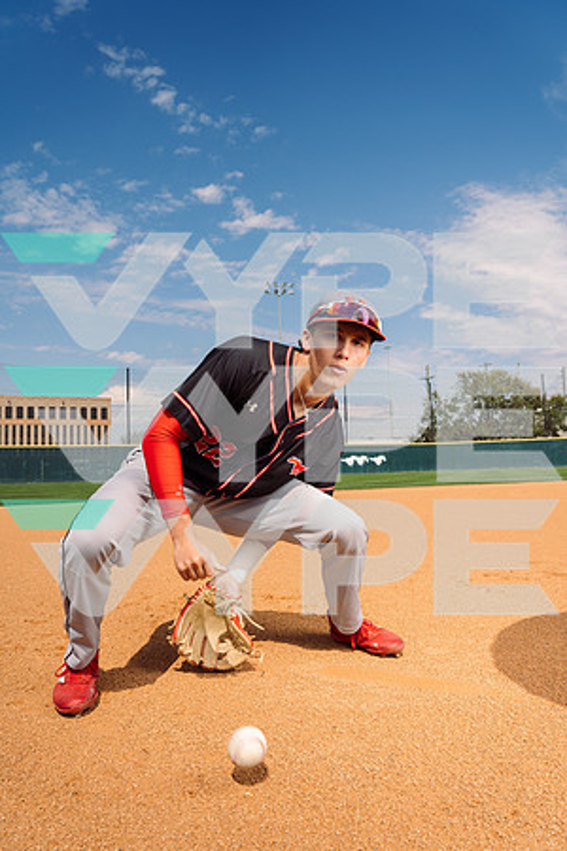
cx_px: 284
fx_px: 567
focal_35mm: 24
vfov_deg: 73.7
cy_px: 426
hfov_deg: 53.1
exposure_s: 1/250
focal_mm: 24
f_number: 8
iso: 64
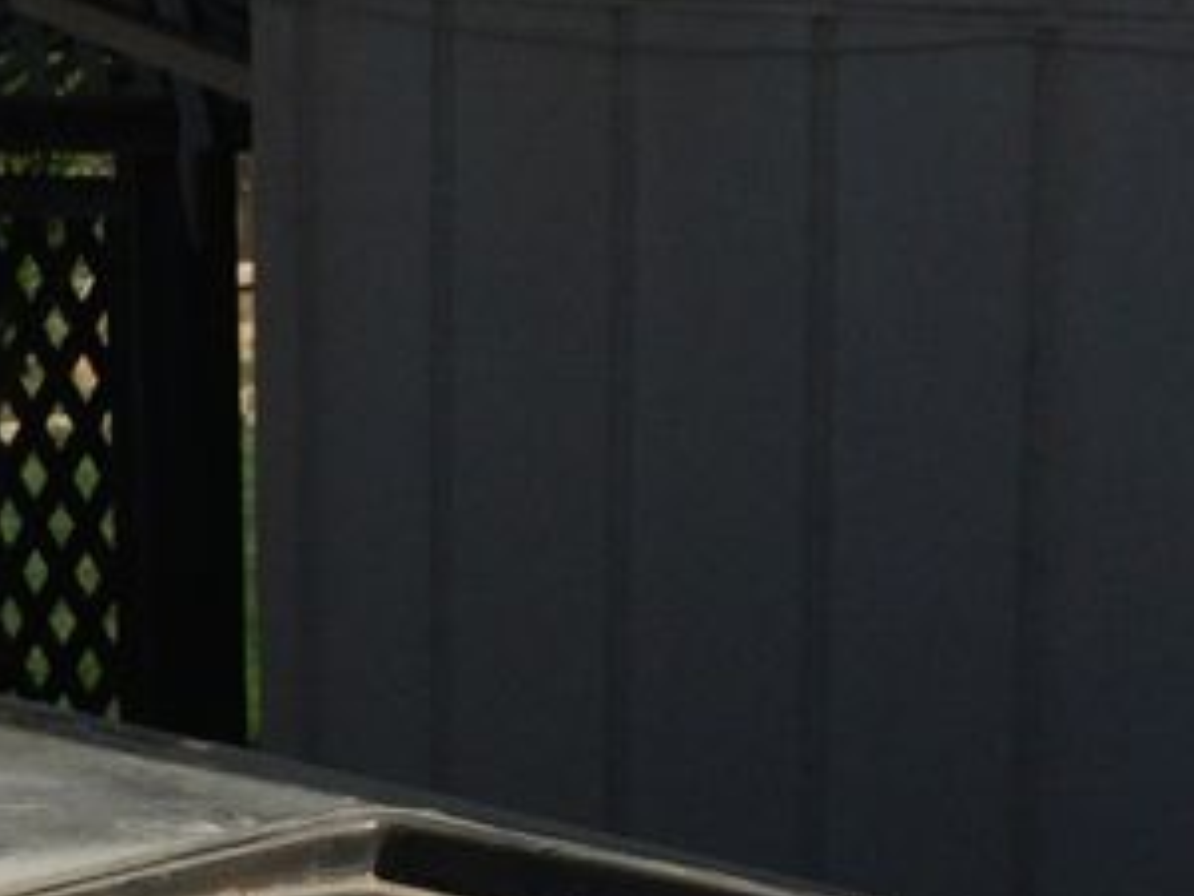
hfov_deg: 15.1
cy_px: 796
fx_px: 4415
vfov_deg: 11.5
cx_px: -16
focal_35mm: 128
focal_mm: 4.12
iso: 40
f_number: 2.2
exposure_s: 1/3731
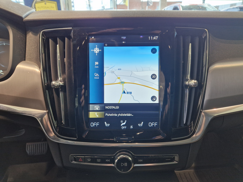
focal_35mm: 23
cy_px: 91
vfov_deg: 58.9
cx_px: 122
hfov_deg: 73.9
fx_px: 161
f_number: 1.8
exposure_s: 1/100
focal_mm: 5.4
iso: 125
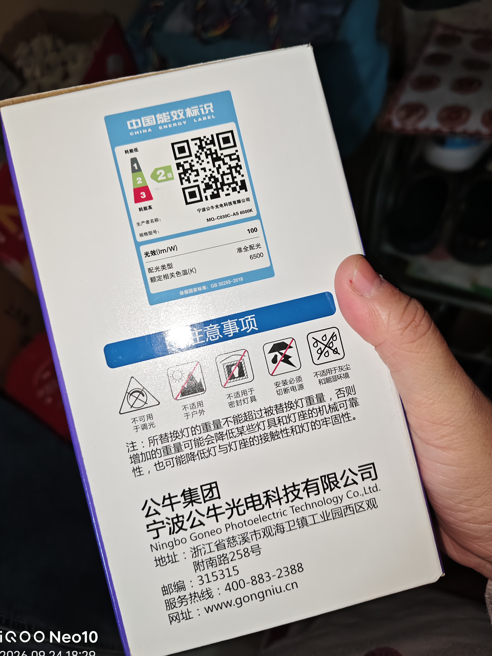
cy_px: 322
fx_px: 474
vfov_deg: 69.4
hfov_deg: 54.9
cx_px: 252
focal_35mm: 25
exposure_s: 1/100
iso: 339
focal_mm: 5.56
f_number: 1.88
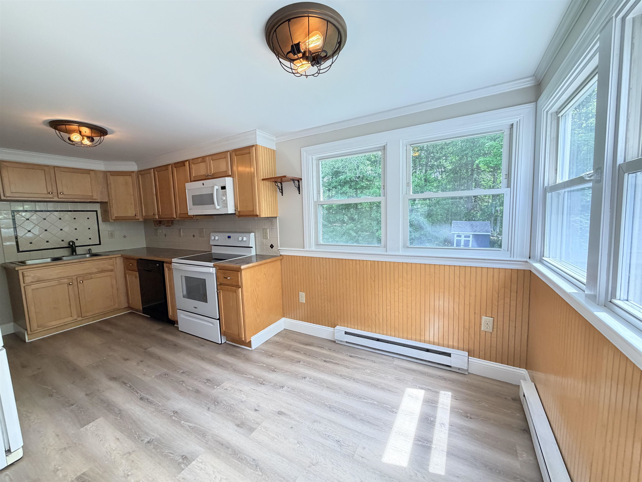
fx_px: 260
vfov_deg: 85.7
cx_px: 321
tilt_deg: -5.5
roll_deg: +3.1
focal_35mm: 14
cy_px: 241
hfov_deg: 102.1
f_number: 2.2
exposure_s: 1/120
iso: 250
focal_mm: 2.22
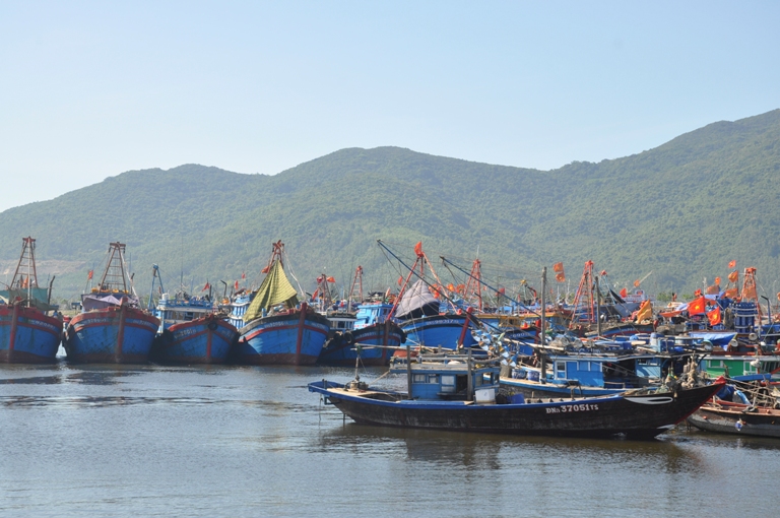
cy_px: 259
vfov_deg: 18.1
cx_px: 390
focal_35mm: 75
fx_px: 1623
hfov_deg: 27.0
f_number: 11
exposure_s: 1/200
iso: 200
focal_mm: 50
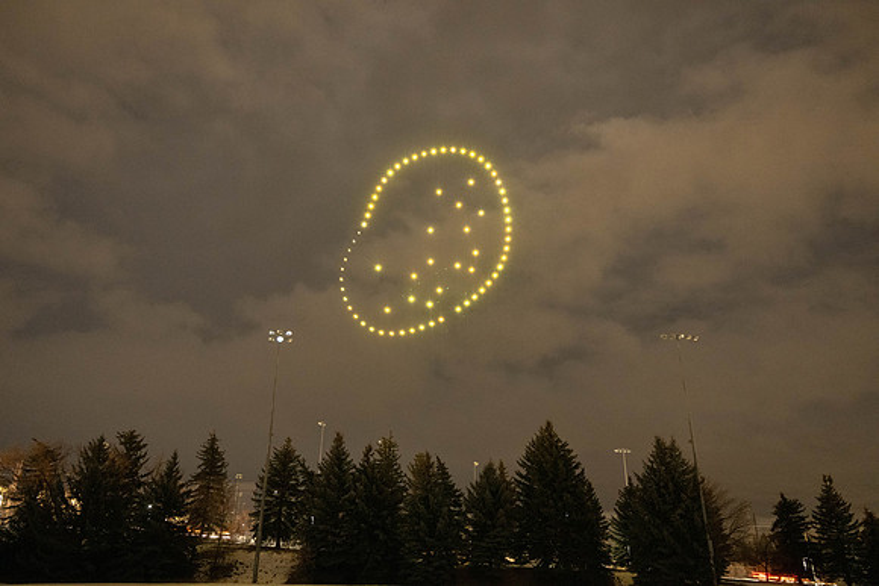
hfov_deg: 67.4
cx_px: 440
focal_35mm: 27
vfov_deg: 48.0
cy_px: 293
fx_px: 659
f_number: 4
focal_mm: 27
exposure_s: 1/1.67
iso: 6400
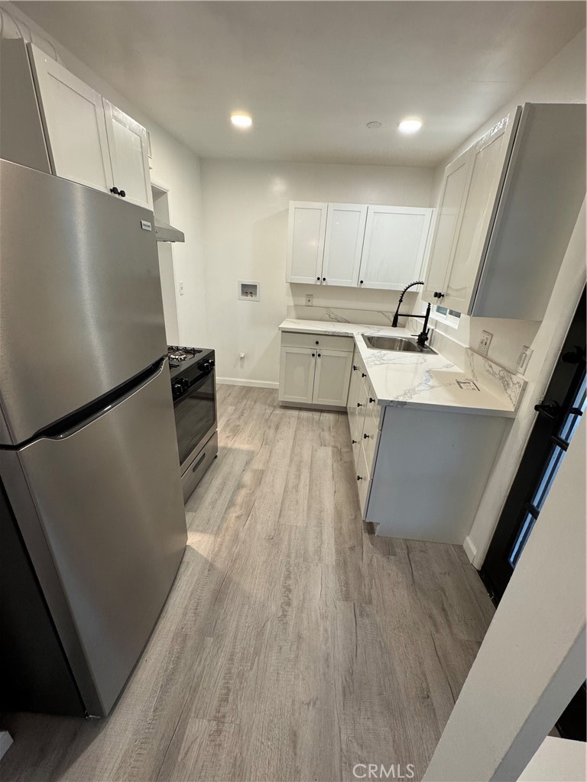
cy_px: 391
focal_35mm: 14
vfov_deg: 102.1
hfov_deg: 85.7
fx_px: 317
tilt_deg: -21.2
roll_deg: -2.8
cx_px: 294
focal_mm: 2.22
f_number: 2.2
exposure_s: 1/120
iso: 200
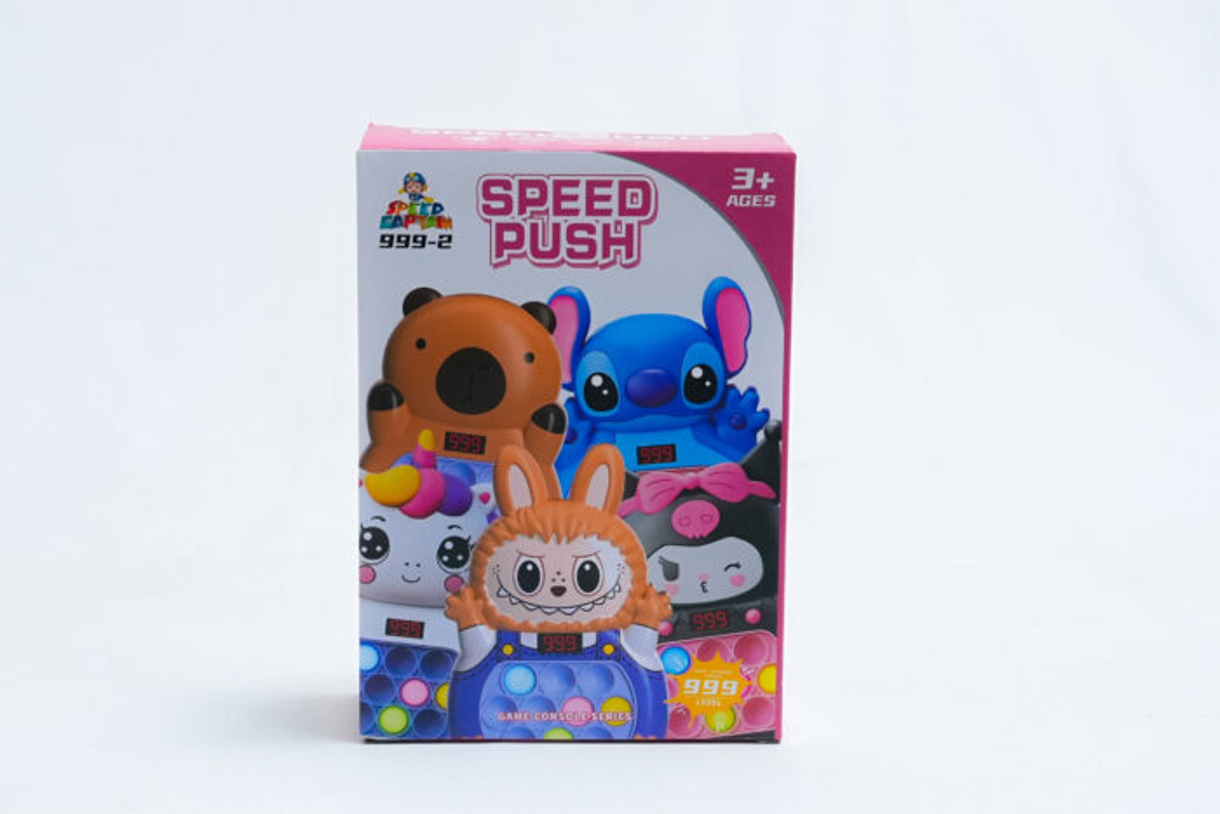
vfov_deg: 17.5
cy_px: 407
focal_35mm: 78
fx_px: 2644
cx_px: 610
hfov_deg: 26.0
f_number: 11
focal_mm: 52
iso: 3200
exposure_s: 1/125
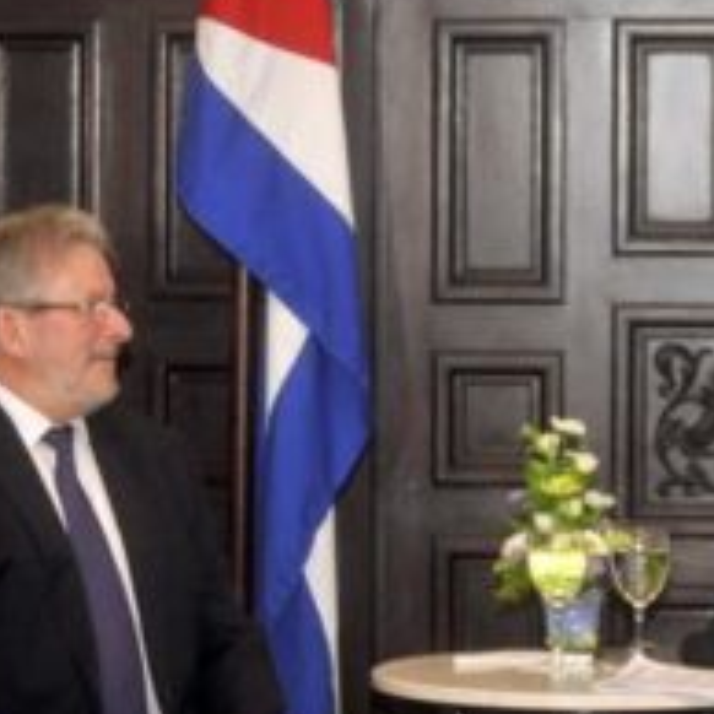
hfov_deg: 8.1
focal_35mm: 215
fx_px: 5017
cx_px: 585
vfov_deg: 8.1
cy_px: 328
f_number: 2.8
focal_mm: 80
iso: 1600
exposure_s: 1/125
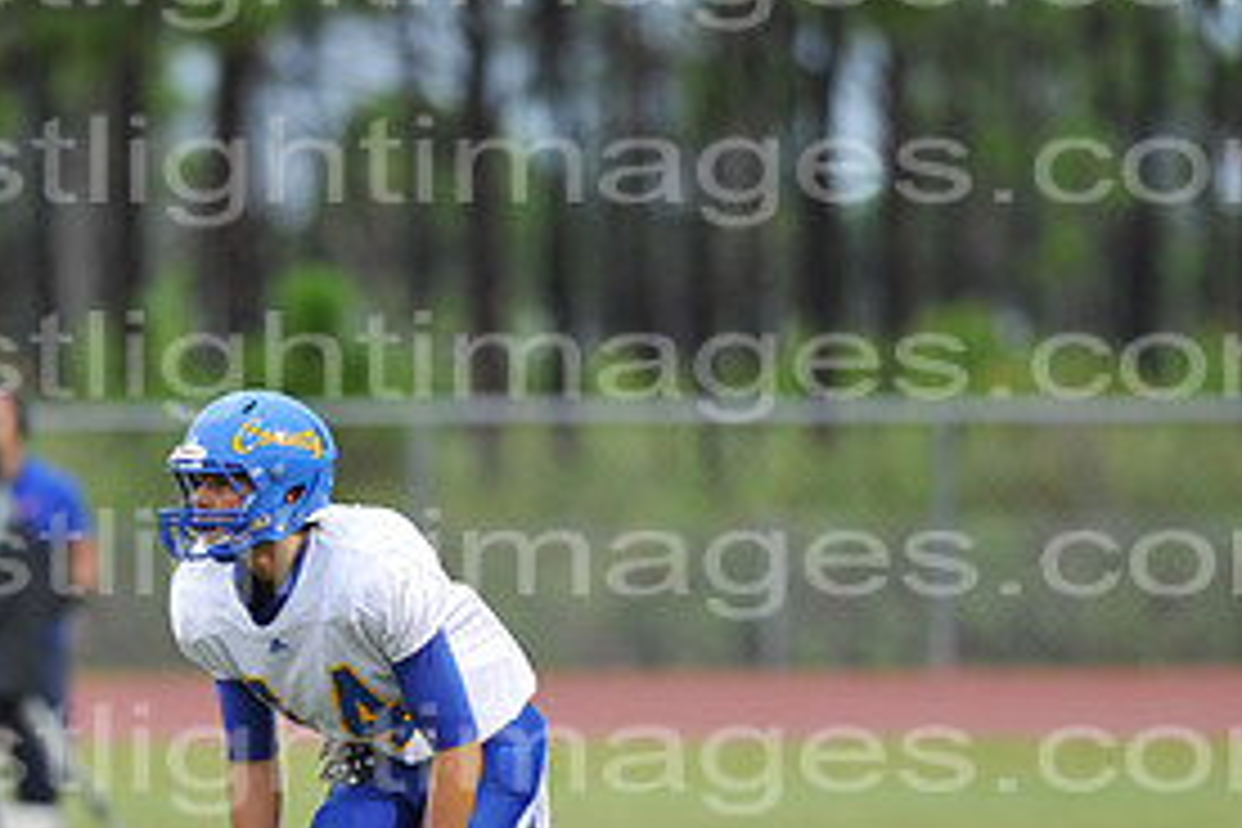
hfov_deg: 3.3
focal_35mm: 630
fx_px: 21733
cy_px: 662
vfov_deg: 2.2
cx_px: 351
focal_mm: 300
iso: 1250
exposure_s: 1/500
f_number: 3.2
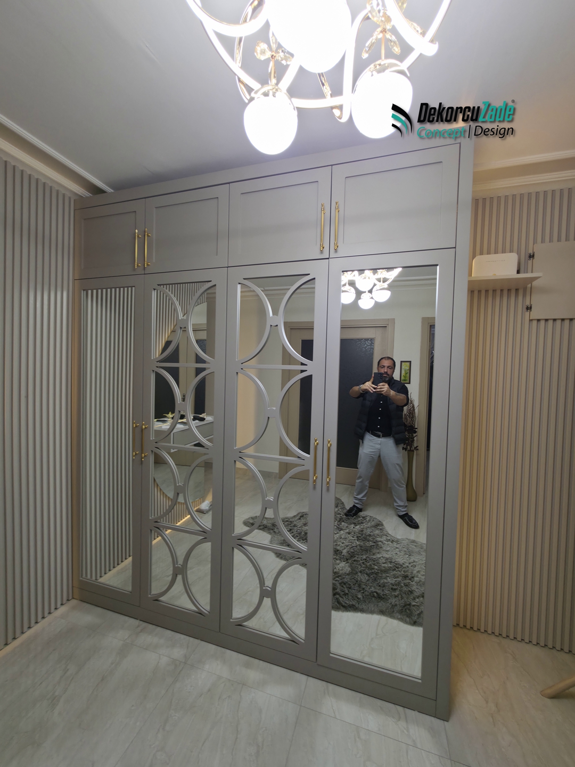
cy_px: 384
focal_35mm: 13
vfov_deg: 106.2
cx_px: 288
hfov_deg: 89.9
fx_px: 288
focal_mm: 2.2
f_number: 1.9
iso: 32
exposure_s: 1/110
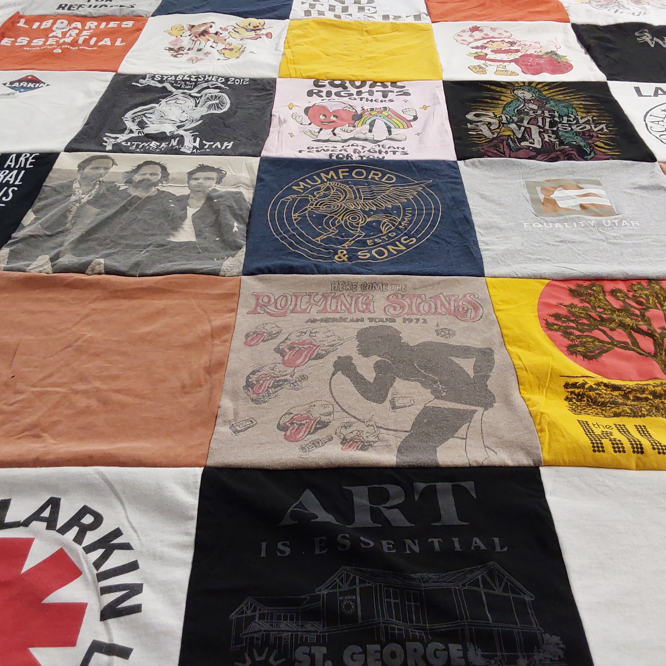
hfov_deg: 48.4
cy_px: 328
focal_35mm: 34
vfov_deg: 48.4
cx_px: 352
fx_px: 740
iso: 100
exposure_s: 1/50
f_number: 1.9
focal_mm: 2.91
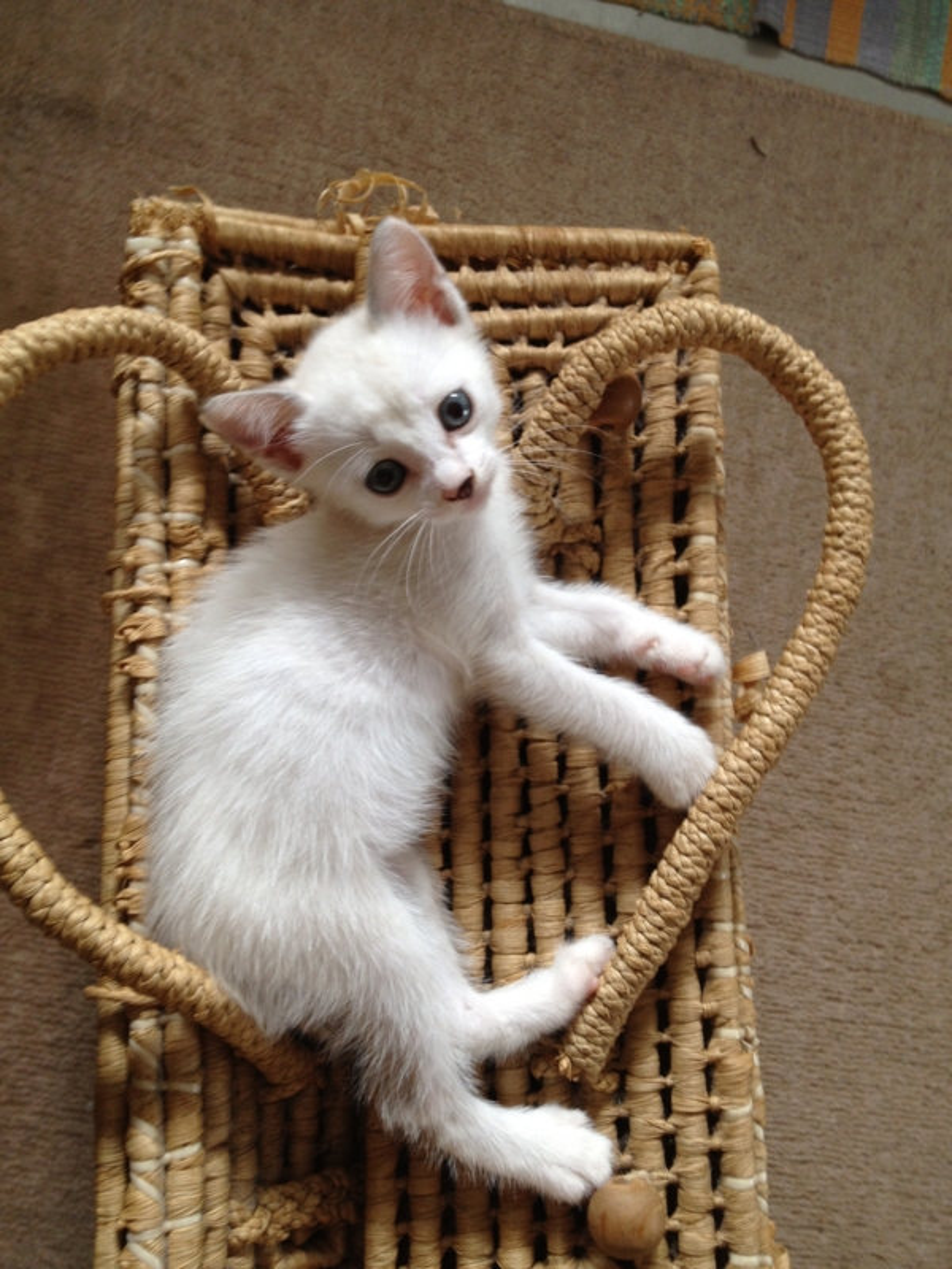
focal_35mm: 35
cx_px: 476
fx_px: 1283
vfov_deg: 52.6
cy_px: 634
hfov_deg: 40.7
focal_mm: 4.28
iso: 80
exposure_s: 1/20
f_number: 2.4
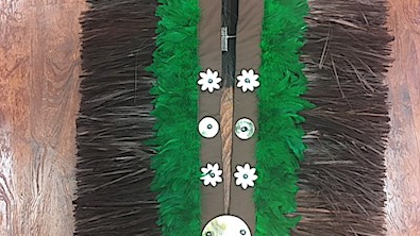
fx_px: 356
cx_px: 209
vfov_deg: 36.6
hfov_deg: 61.0
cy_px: 107
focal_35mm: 32
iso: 200
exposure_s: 1/30
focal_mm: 4.15
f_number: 2.2
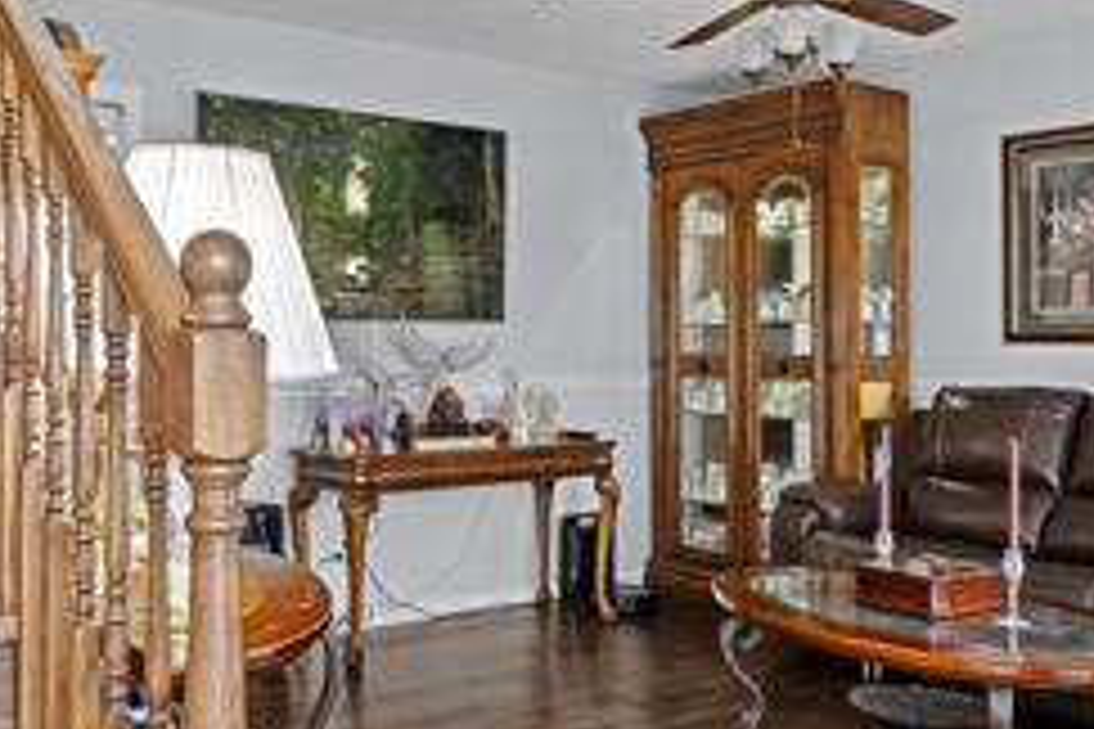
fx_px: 1124
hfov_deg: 51.3
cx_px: 405
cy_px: 274
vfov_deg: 35.7
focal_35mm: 37
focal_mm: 10
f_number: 10
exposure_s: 1/1.67
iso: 400
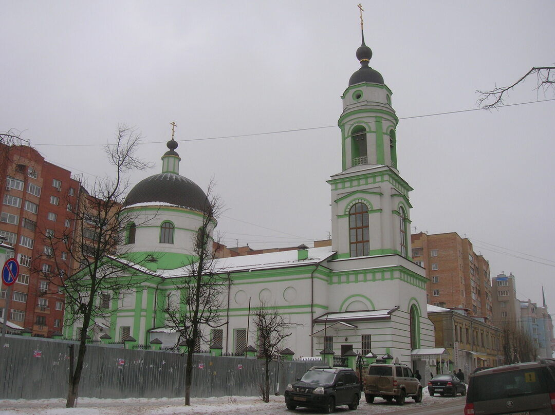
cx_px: 278
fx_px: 545
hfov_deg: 54.0
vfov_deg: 41.7
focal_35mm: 34
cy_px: 208
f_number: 4.9
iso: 50
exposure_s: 1/90.1
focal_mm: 5.7
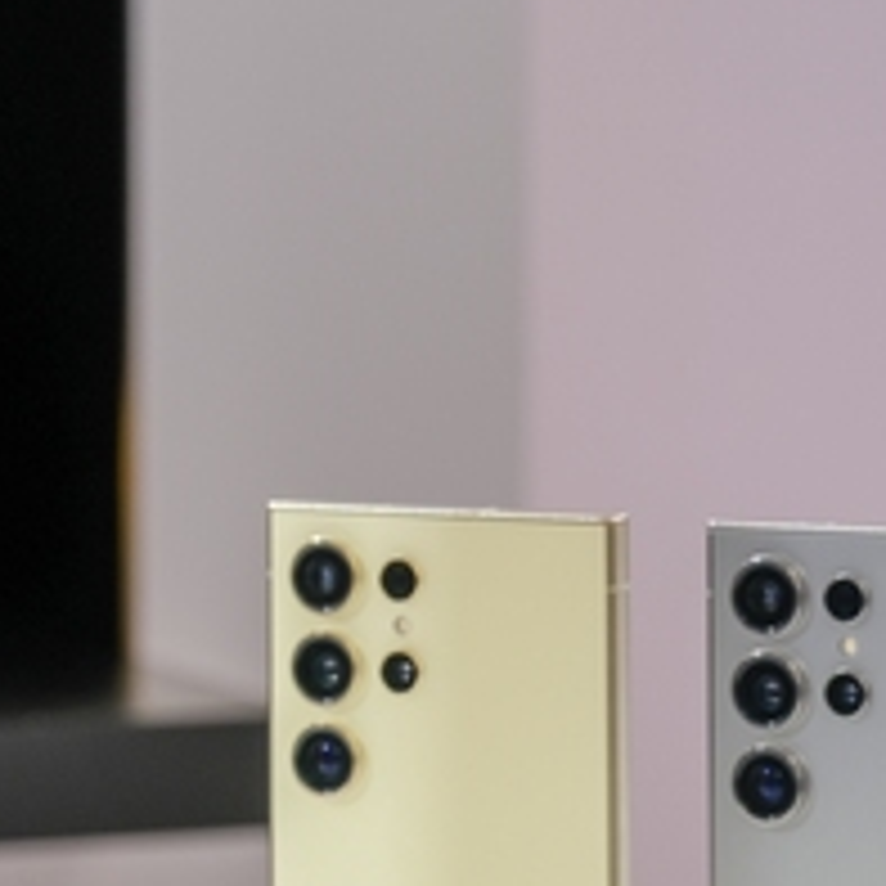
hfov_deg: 7.5
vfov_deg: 7.6
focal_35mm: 229
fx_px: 6631
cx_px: 1232
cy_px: 816
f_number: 5.6
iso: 160
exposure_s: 1/20
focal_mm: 55
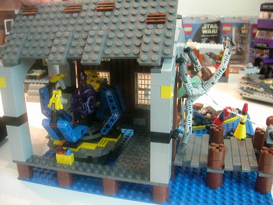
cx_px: 136
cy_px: 102
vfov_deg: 38.7
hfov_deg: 50.1
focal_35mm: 37
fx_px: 292
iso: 400
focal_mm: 5.6
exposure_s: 1/16.5
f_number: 2.7
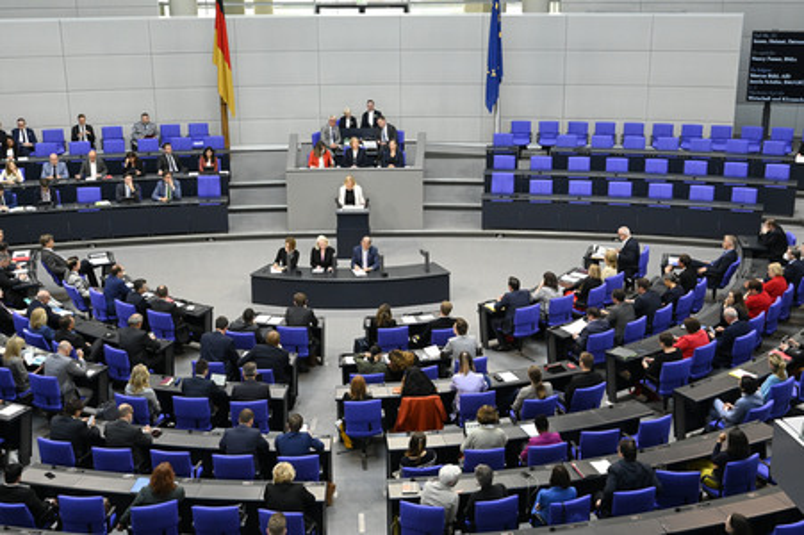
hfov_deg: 35.7
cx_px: 402
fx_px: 1250
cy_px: 268
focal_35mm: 56
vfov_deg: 24.2
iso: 6400
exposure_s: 1/250
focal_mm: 56
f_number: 6.3
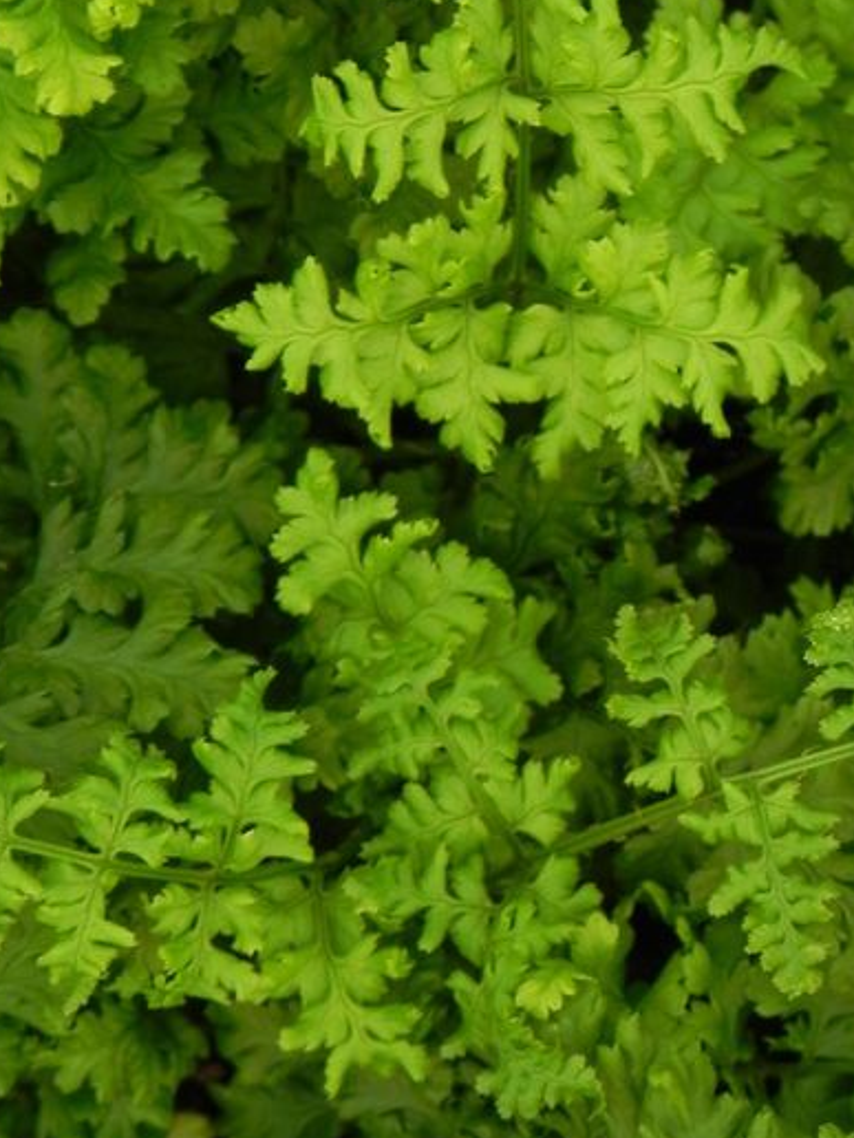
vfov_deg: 7.9
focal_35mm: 251
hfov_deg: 5.9
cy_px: 289
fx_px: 8256
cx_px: 421
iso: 160
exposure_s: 1/40
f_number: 5
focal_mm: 28.8
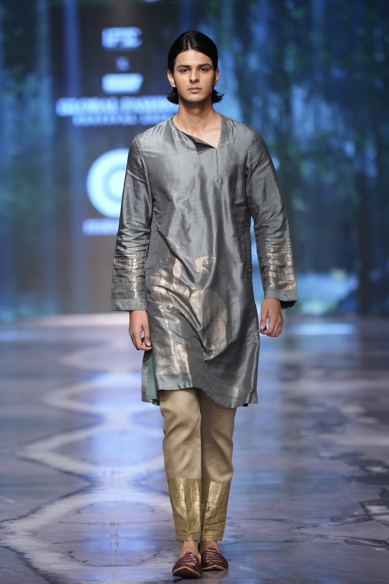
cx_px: 194
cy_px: 292
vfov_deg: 10.3
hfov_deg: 6.9
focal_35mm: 200
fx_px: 3241
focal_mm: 200
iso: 640
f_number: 2.8
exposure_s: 1/250
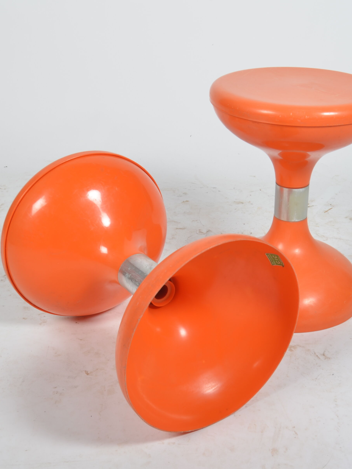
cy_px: 234
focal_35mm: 53
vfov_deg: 36.2
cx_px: 253
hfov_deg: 27.2
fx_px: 719
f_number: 11
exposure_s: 1/125
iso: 100
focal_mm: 24
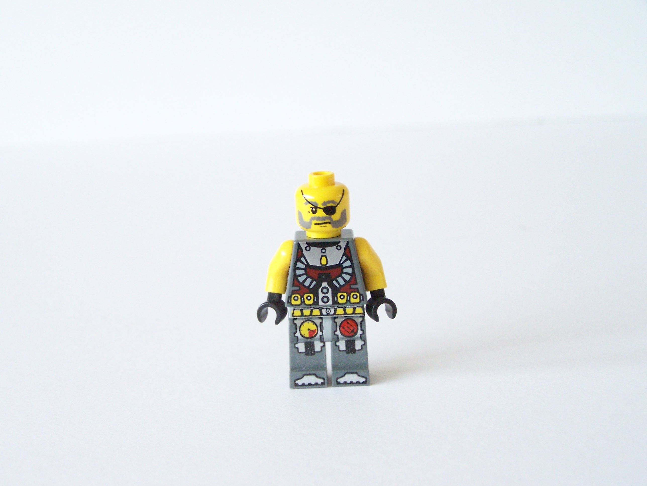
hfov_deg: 29.0
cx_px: 324
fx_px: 1252
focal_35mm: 67
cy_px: 243
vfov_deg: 21.9
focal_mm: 11.1
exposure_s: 1/6
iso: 400
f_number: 3.2
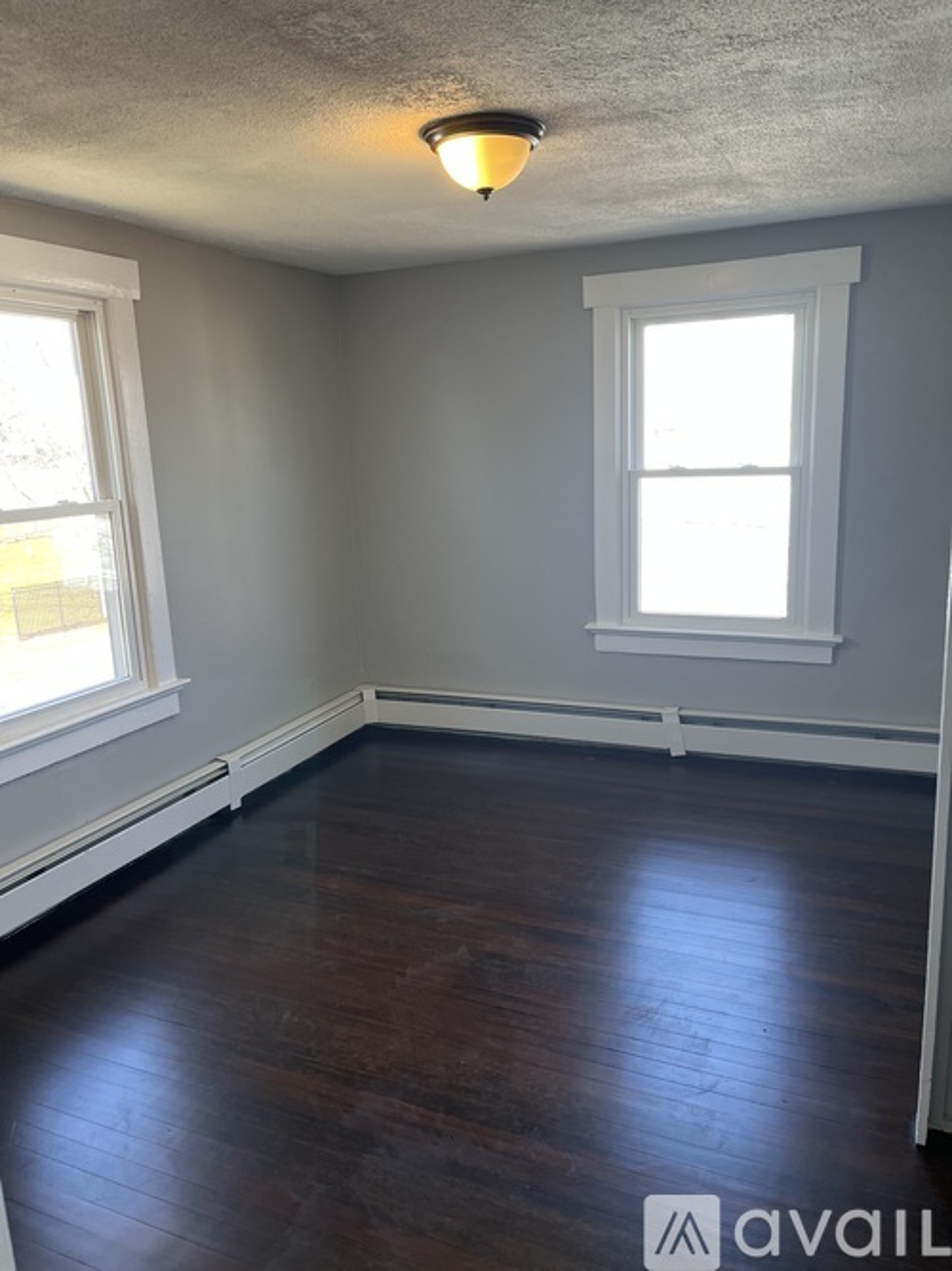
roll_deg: +2.7
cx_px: 476
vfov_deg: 67.3
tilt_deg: -12.3
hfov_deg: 53.0
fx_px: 954
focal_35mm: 26
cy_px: 636
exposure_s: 1/120
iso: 80
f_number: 1.6
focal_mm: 5.1
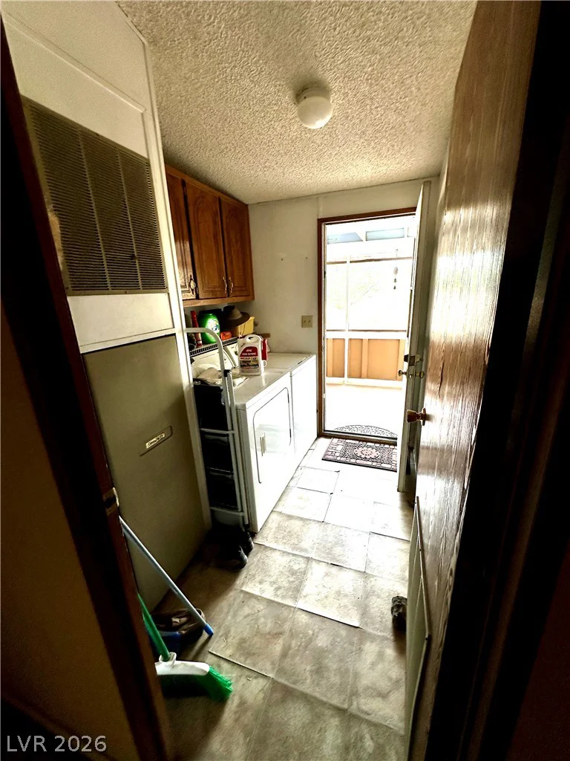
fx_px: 307
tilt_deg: -16.9
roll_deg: +2.0
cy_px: 380
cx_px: 285
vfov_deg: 102.1
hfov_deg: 85.7
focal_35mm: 14
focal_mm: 2.22
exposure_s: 1/157
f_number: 2.2
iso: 40
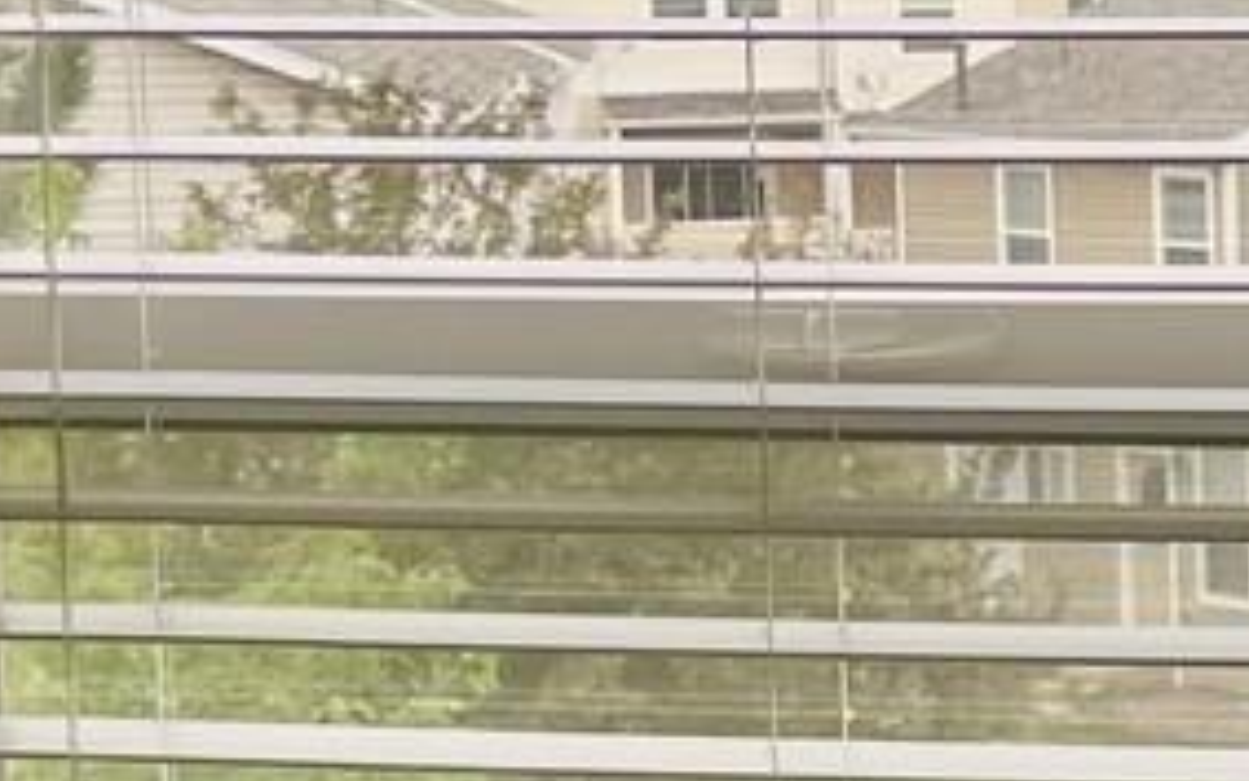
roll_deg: +0.8
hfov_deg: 12.3
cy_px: 229
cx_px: 2498
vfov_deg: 8.7
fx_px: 5107
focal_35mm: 150
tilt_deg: -4.9
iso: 32
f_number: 1.6
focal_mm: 5.1
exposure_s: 1/457
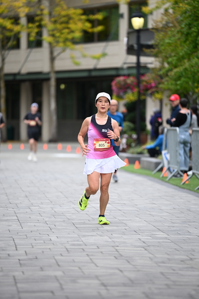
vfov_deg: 10.3
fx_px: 1657
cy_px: 150
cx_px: 100
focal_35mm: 200
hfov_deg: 6.9
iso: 640
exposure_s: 1/2000
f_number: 2.8
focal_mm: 200
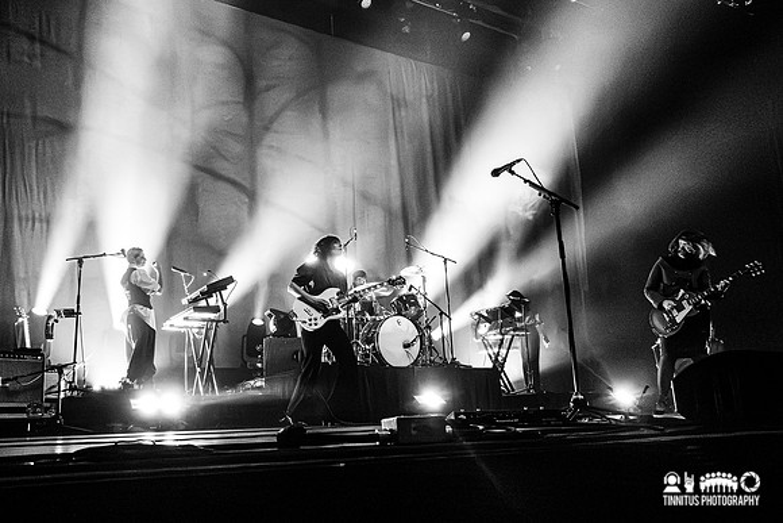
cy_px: 296
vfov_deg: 44.6
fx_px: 635
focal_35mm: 29
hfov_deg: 63.1
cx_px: 340
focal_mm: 9.01
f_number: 3.5
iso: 6400
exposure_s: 1/320
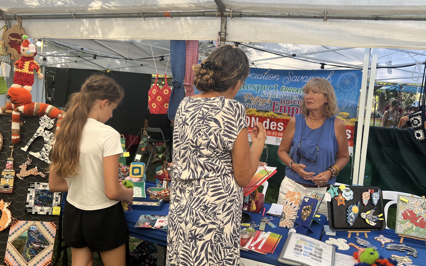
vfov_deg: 40.6
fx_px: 360
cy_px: 127
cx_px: 235
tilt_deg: -2.7
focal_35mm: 31
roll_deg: -3.9
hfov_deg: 61.1
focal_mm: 5.7
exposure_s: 1/427
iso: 50
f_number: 1.5
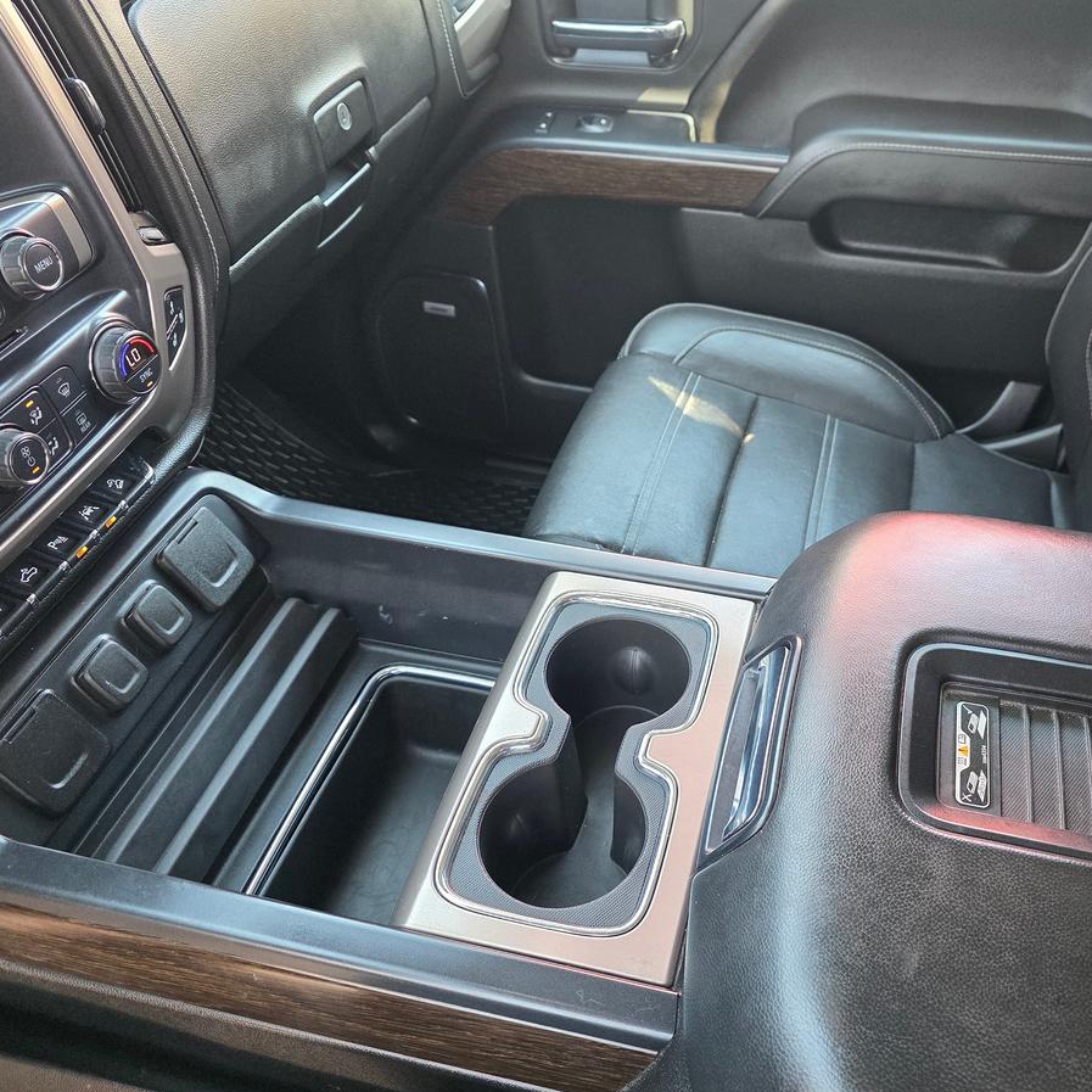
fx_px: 1035
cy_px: 564
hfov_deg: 55.2
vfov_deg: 55.6
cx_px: 662
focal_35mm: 29
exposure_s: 1/120
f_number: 1.7
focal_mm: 6.3
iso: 250
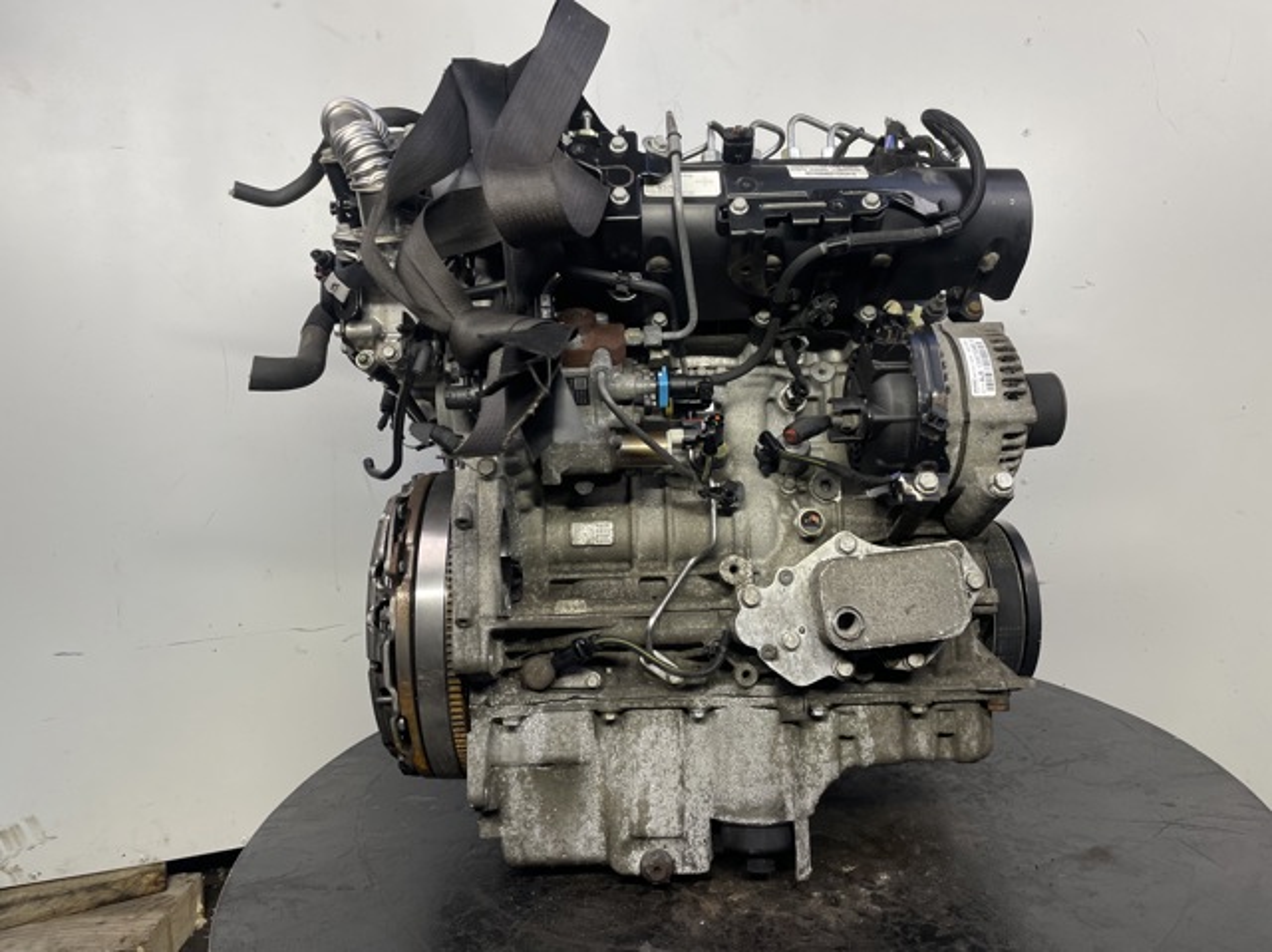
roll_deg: +2.7
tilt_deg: -8.8
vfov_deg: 53.0
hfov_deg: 67.3
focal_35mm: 26
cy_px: 476
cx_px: 636
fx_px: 955
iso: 50
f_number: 1.6
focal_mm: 4.2
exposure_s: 1/100
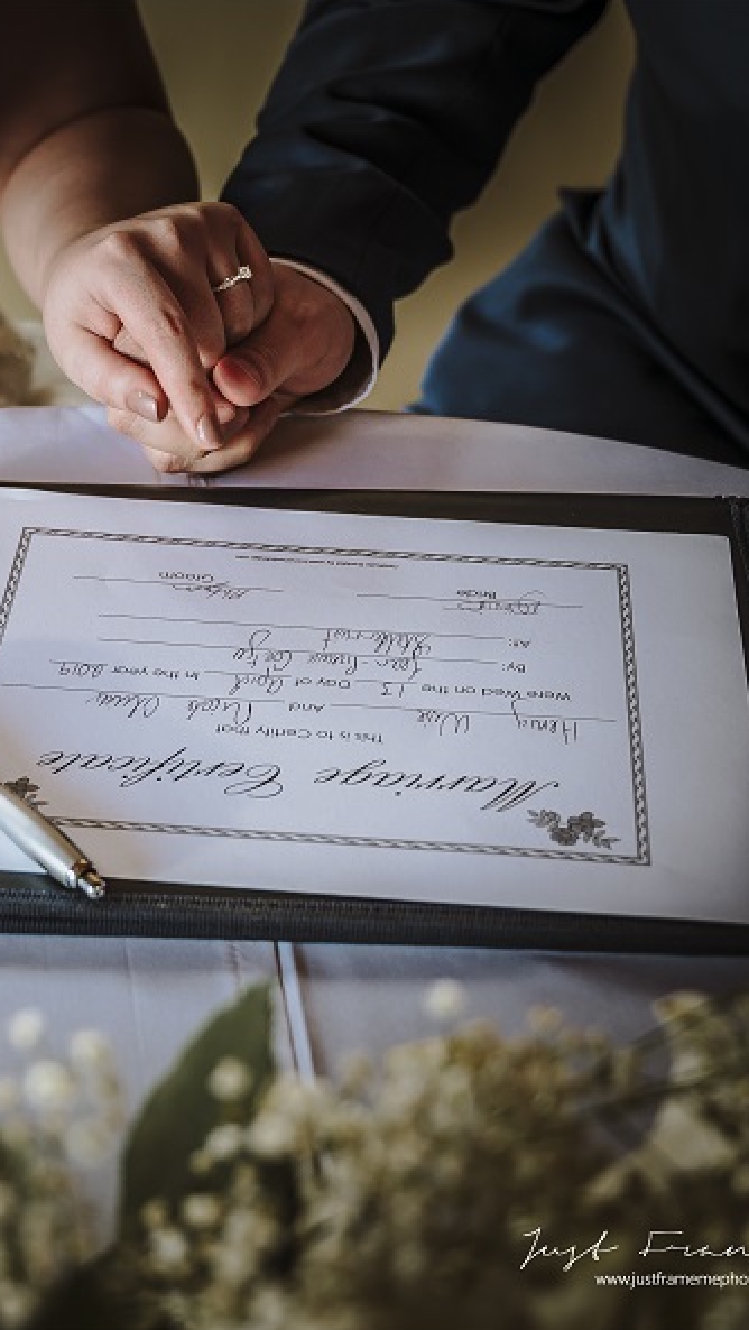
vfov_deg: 33.8
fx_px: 2187
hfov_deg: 19.1
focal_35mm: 62
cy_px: 668
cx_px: 86
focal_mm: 39
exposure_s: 1/40
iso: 560
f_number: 4
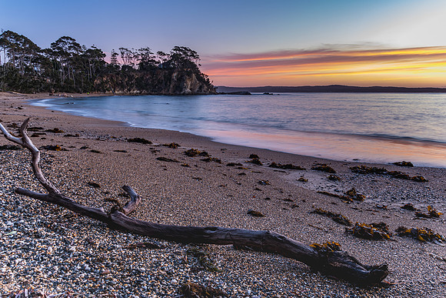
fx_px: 340
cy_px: 149
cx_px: 223
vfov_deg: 47.3
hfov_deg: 66.6
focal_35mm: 27
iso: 50
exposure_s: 2.5
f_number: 10
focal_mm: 18
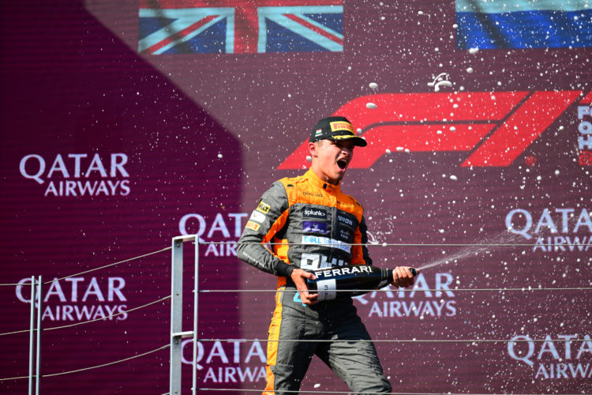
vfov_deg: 7.8
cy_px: 198
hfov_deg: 11.7
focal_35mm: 175
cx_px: 296
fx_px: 2878
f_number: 3.2
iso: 100
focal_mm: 175
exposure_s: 1/1000
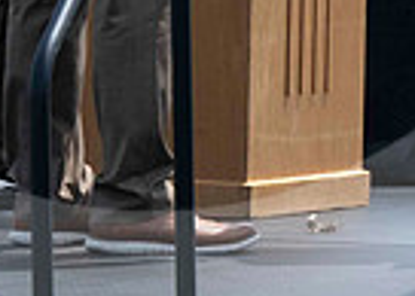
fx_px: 7021
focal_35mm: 596
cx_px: 148
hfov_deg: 3.4
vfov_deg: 2.4
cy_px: -524
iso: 200
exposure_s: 1/250
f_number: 13
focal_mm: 77
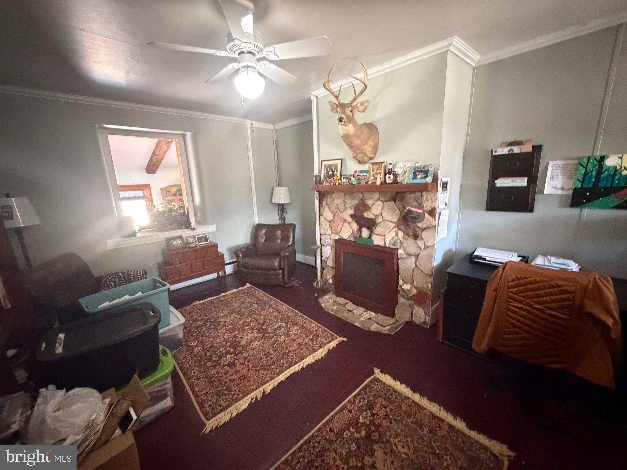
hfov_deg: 102.1
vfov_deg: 85.7
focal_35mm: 14
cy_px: 235
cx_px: 314
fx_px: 254
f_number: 2.2
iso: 1600
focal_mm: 2.22
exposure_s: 1/40
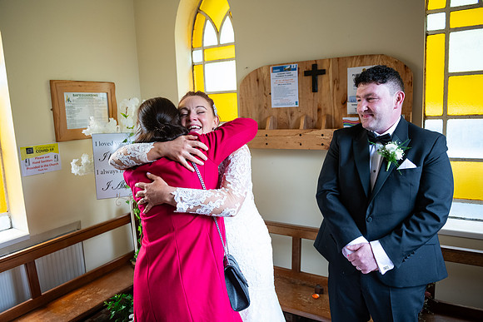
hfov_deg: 67.4
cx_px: 242
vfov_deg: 48.0
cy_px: 161
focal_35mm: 27
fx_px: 362
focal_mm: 27
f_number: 3.5
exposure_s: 1/160
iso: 800
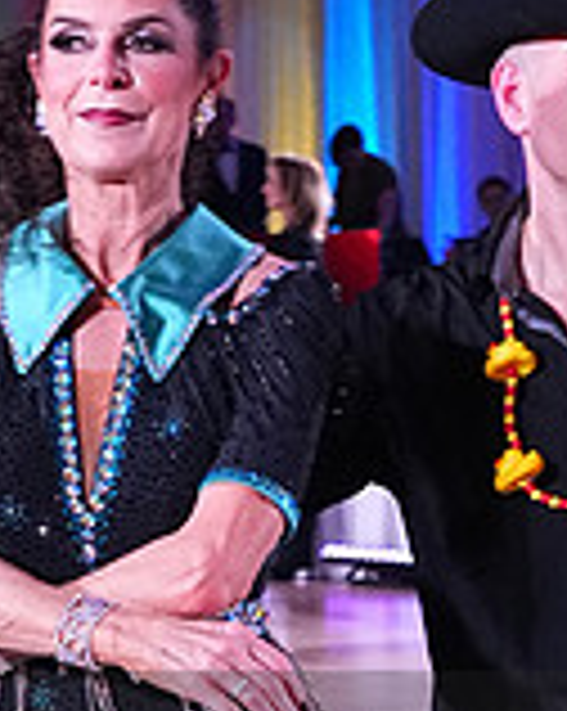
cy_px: 824
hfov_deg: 5.9
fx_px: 5506
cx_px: 457
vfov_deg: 7.3
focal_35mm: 262
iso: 3200
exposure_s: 1/250
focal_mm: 51
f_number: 5.6
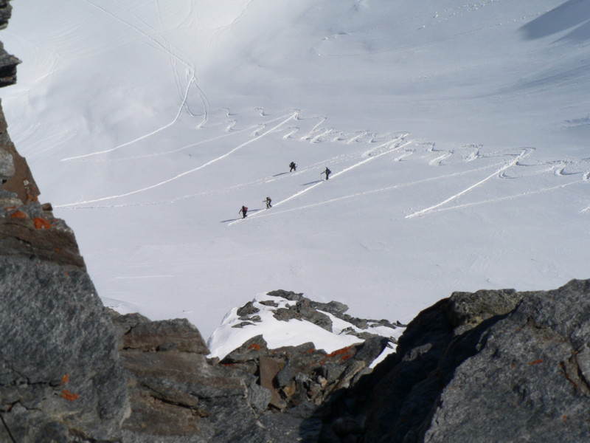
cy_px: 222
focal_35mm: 67
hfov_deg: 29.0
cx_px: 295
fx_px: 1142
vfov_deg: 21.9
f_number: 6.3
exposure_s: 1/1000
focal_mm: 11.2
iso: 80
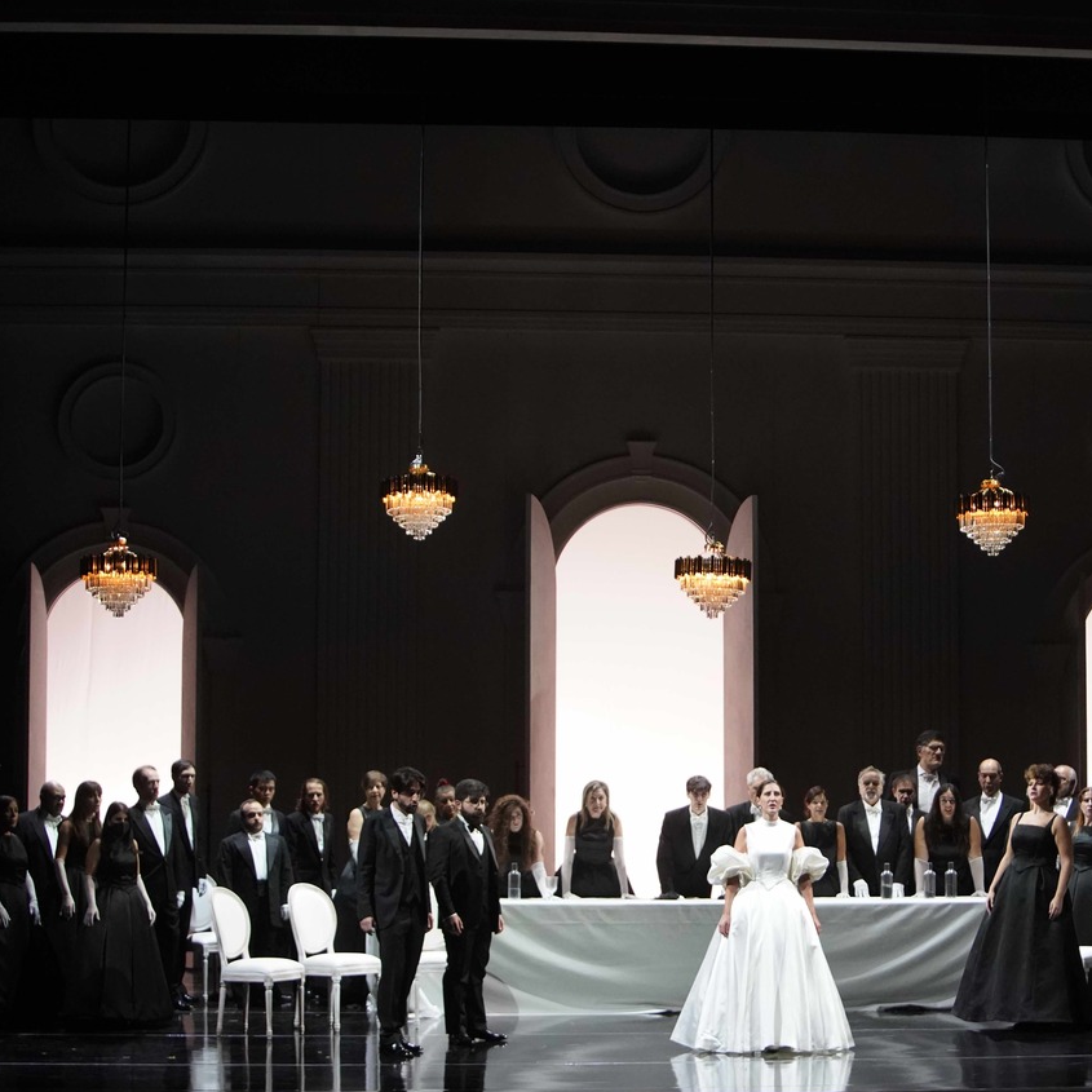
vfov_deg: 18.5
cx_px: 738
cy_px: 550
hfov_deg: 18.4
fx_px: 3355
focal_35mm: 94
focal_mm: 73
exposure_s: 1/400
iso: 6400
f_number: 2.8
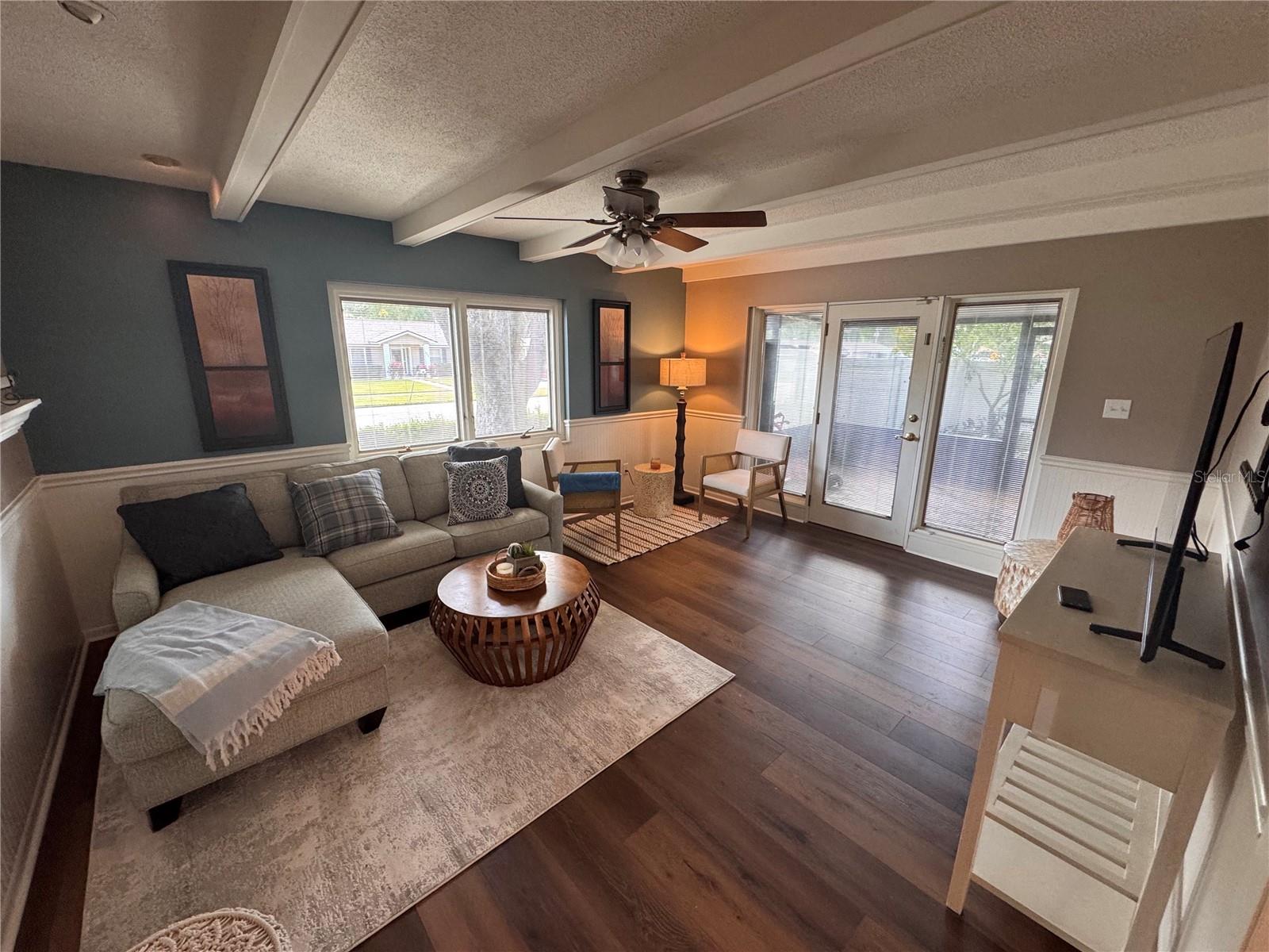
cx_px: 634
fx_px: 513
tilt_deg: -14.4
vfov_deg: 85.7
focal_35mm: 14
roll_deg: -0.5
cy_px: 476
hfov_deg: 102.1
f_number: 2.2
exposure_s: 1/120
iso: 250
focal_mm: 2.22
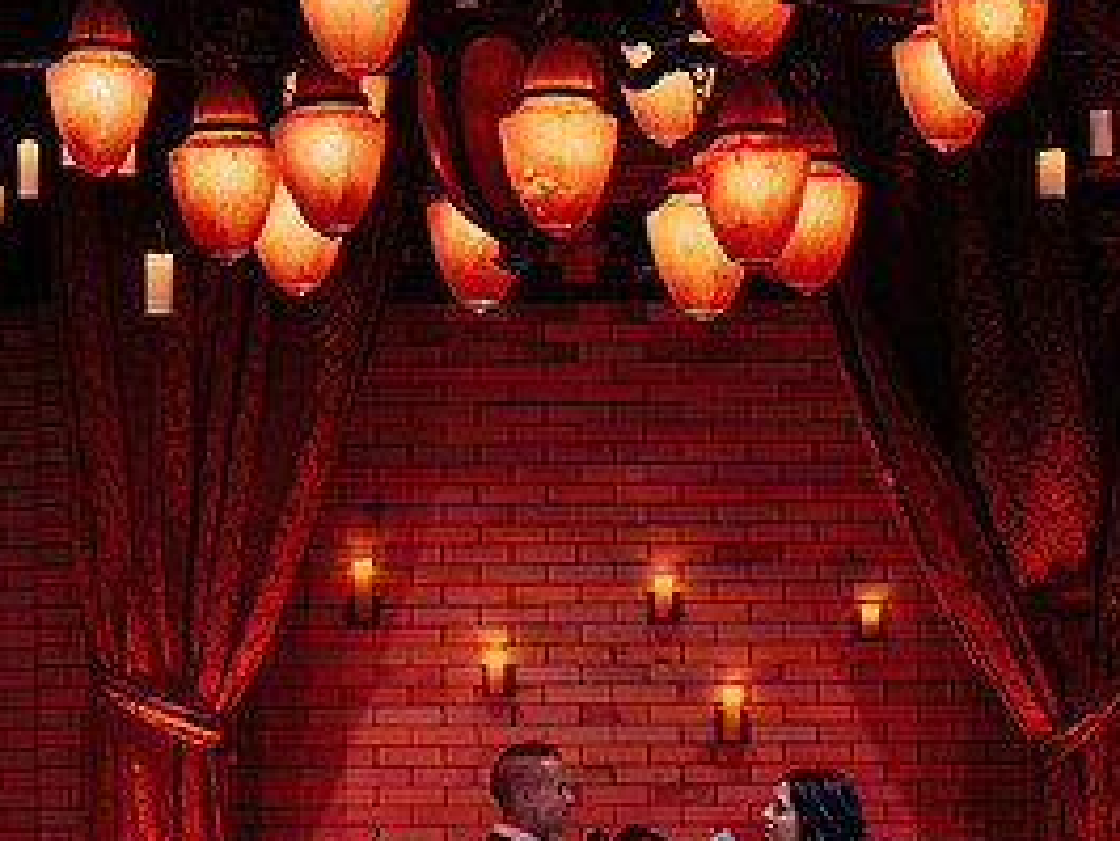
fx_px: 5859
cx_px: 587
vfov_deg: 8.2
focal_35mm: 181
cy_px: 828
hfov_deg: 10.9
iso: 2000
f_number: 3.5
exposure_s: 1/125
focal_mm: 111
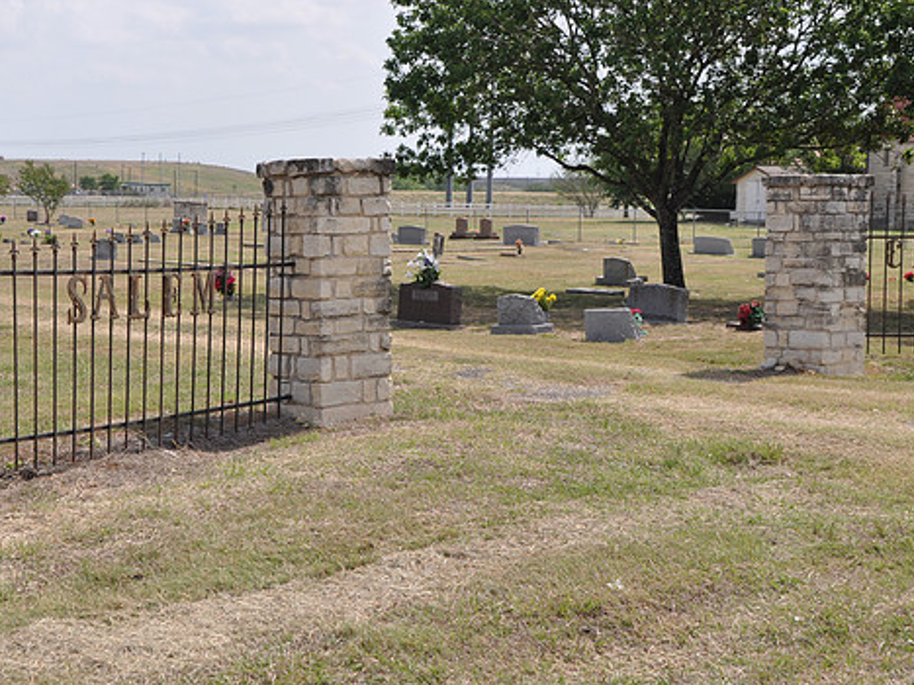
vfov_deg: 23.4
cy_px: 310
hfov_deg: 30.8
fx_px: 1652
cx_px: 358
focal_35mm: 63
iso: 200
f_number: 9
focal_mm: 35
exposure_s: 1/320
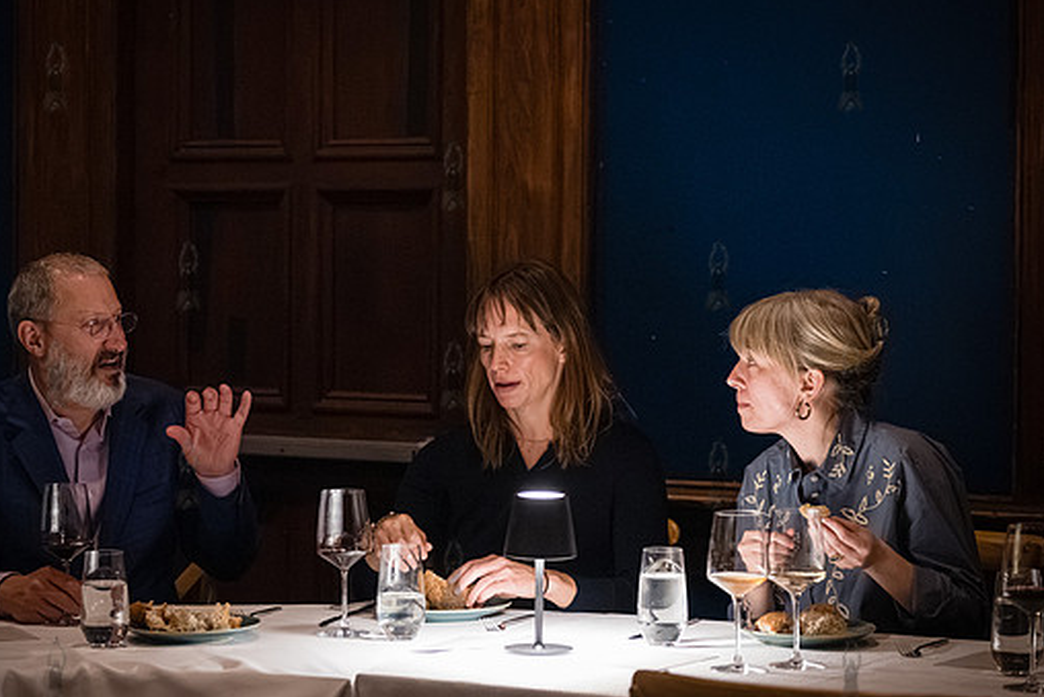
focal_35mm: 102
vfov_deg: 13.4
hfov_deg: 20.0
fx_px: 2959
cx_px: 492
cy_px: 321
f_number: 2.8
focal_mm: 79
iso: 12800
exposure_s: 1/160
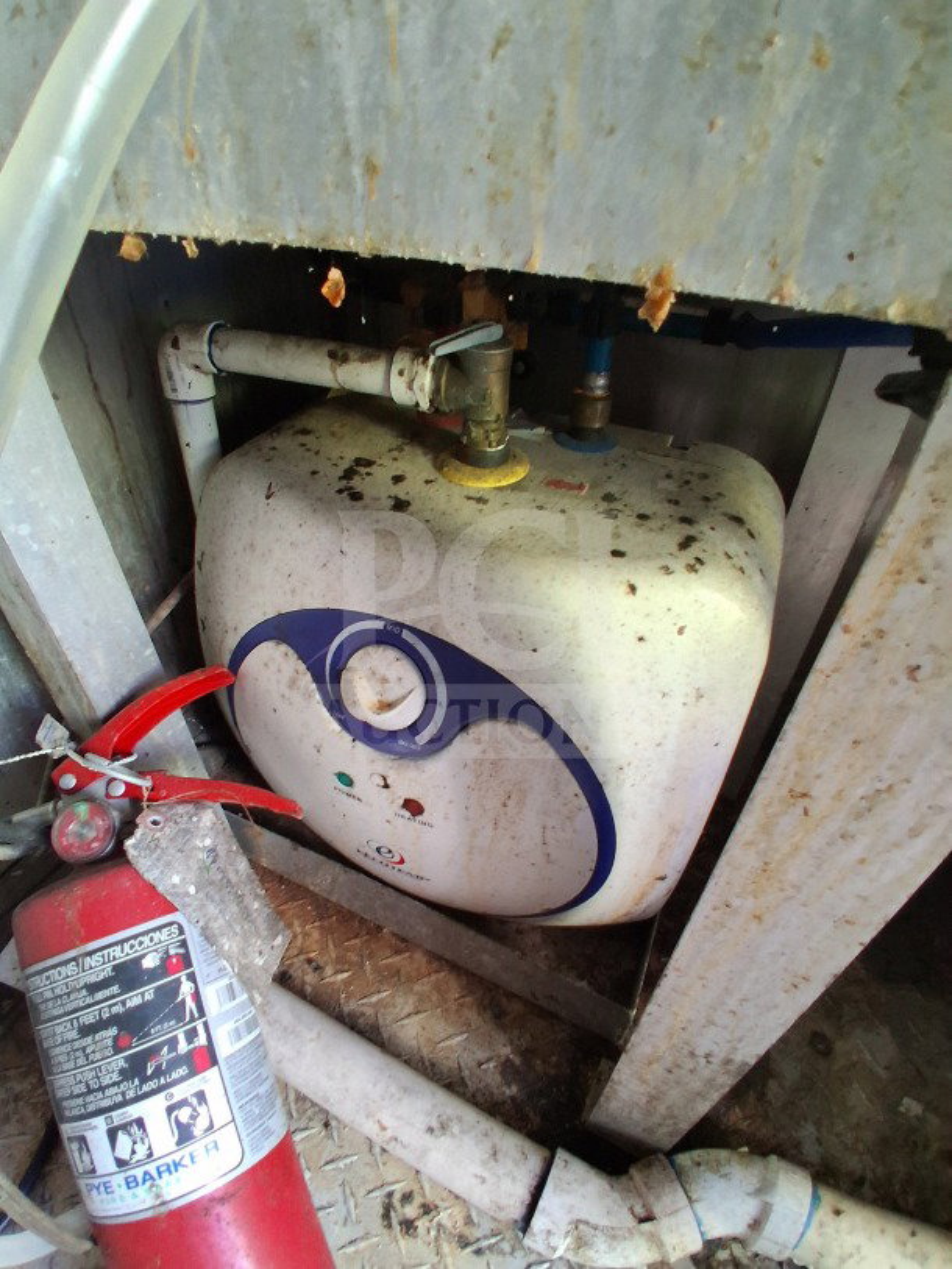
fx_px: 623
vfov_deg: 91.0
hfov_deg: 74.7
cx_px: 476
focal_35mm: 17
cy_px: 634
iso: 200
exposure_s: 1/50
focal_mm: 1.4
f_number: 2.2
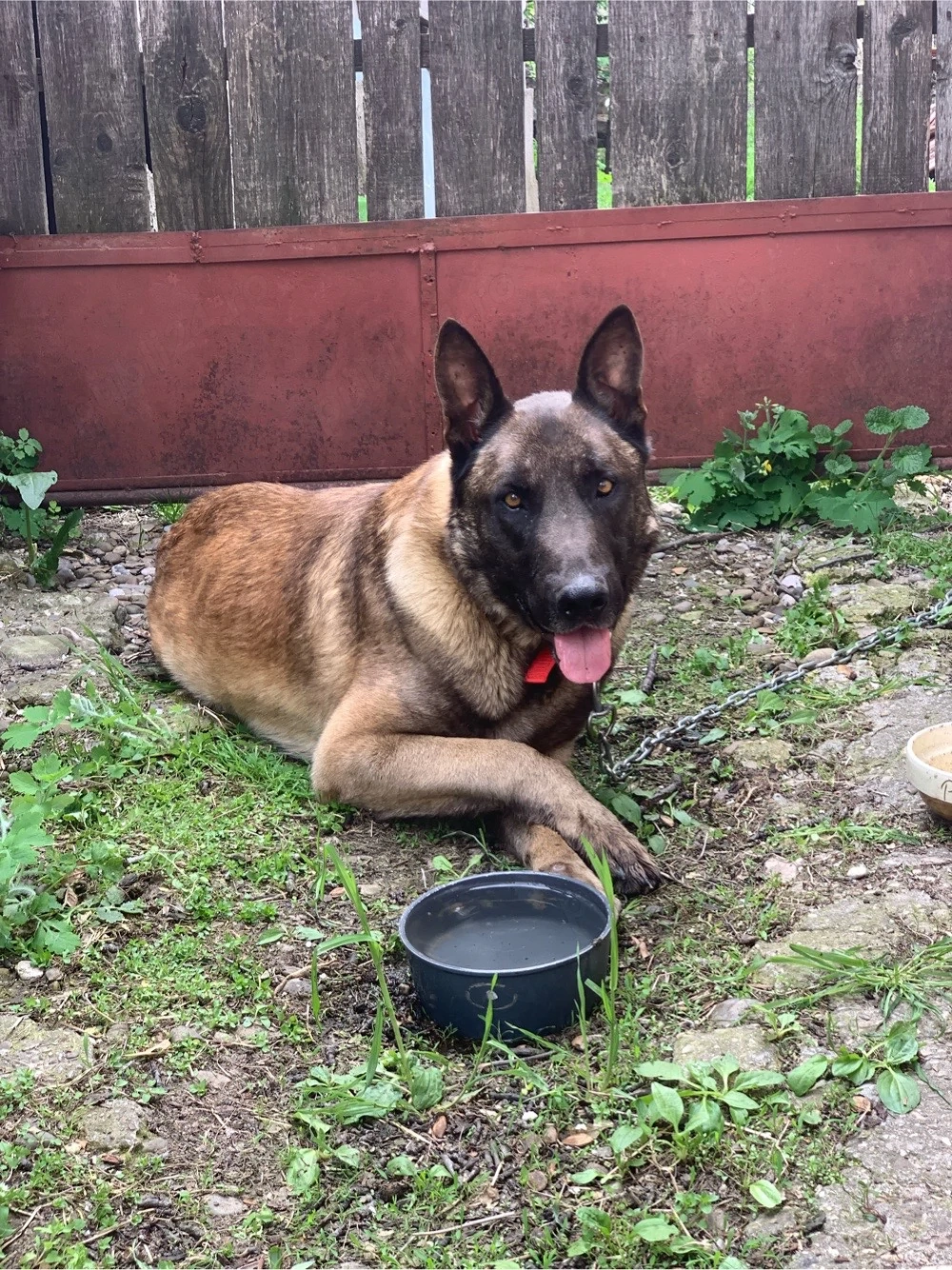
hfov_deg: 28.0
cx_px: 476
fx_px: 1907
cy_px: 635
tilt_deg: -16.4
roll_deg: +0.9
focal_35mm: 52
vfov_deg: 36.8
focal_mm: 6
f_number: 2.4
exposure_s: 1/110
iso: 16
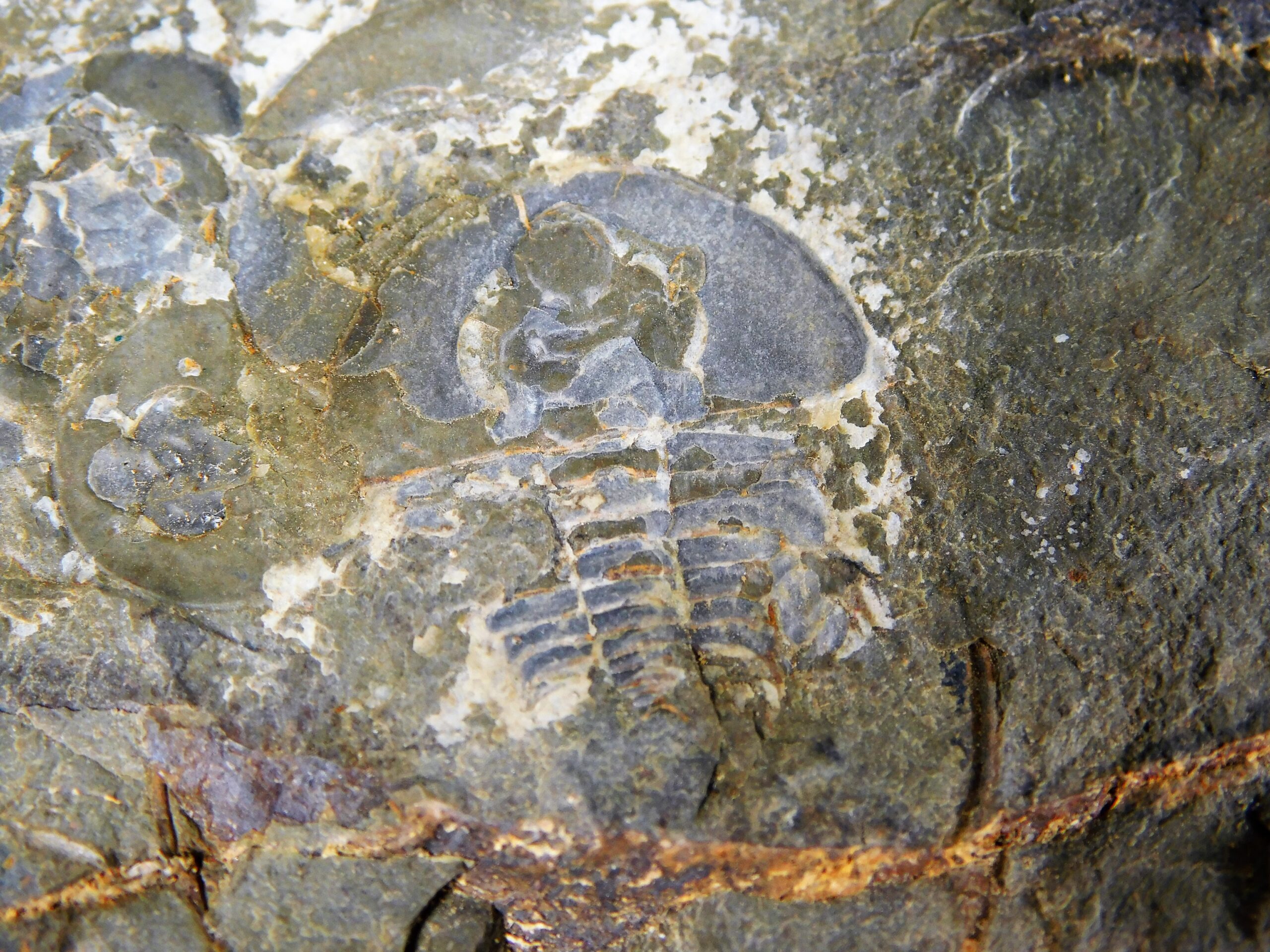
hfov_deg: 21.5
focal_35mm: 91
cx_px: 635
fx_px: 3339
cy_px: 476
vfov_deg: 16.2
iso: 125
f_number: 4.5
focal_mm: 16.1
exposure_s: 1/50
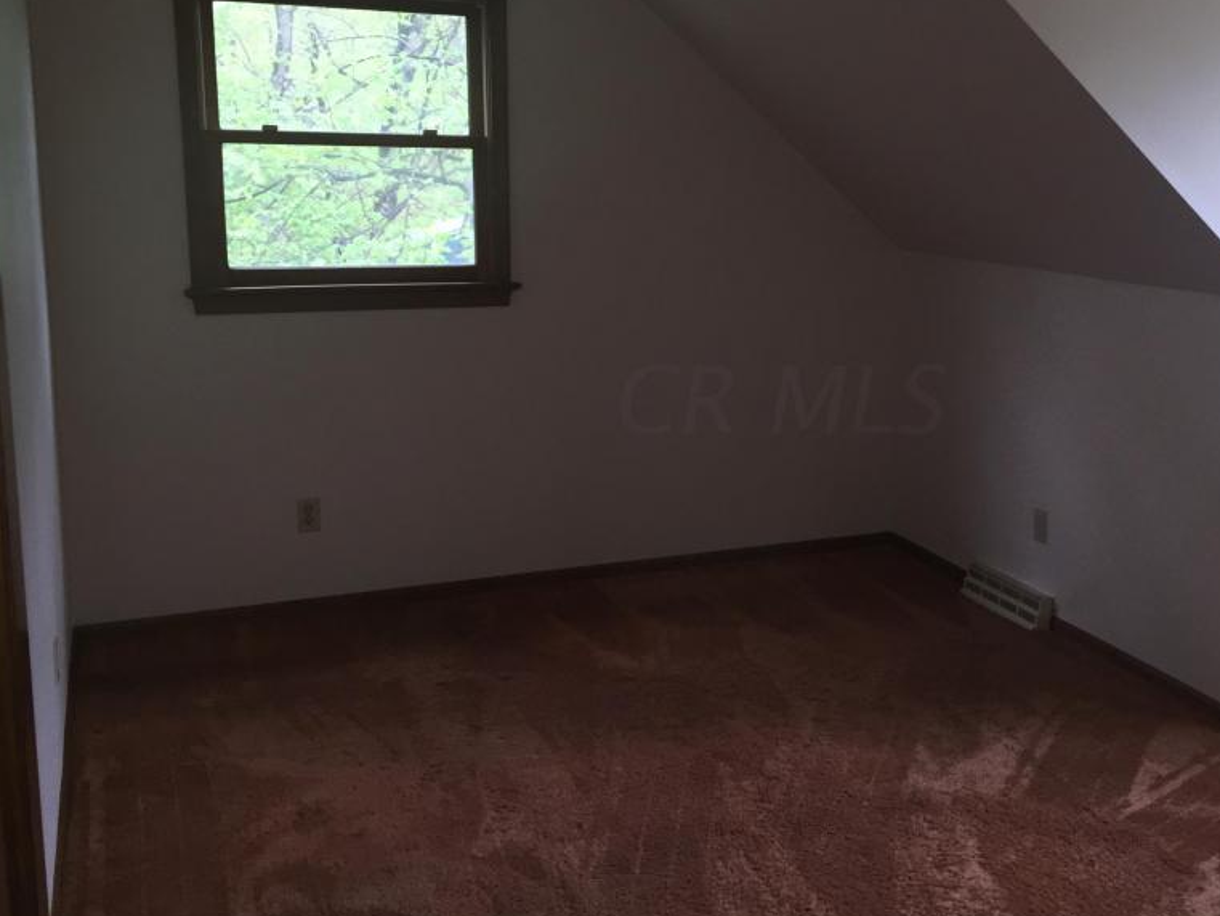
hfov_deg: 47.3
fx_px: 1375
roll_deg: -0.9
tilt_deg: -9.8
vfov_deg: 36.8
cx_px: 782
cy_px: 399
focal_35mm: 39
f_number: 2.2
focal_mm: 4.15
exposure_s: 1/30
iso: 100
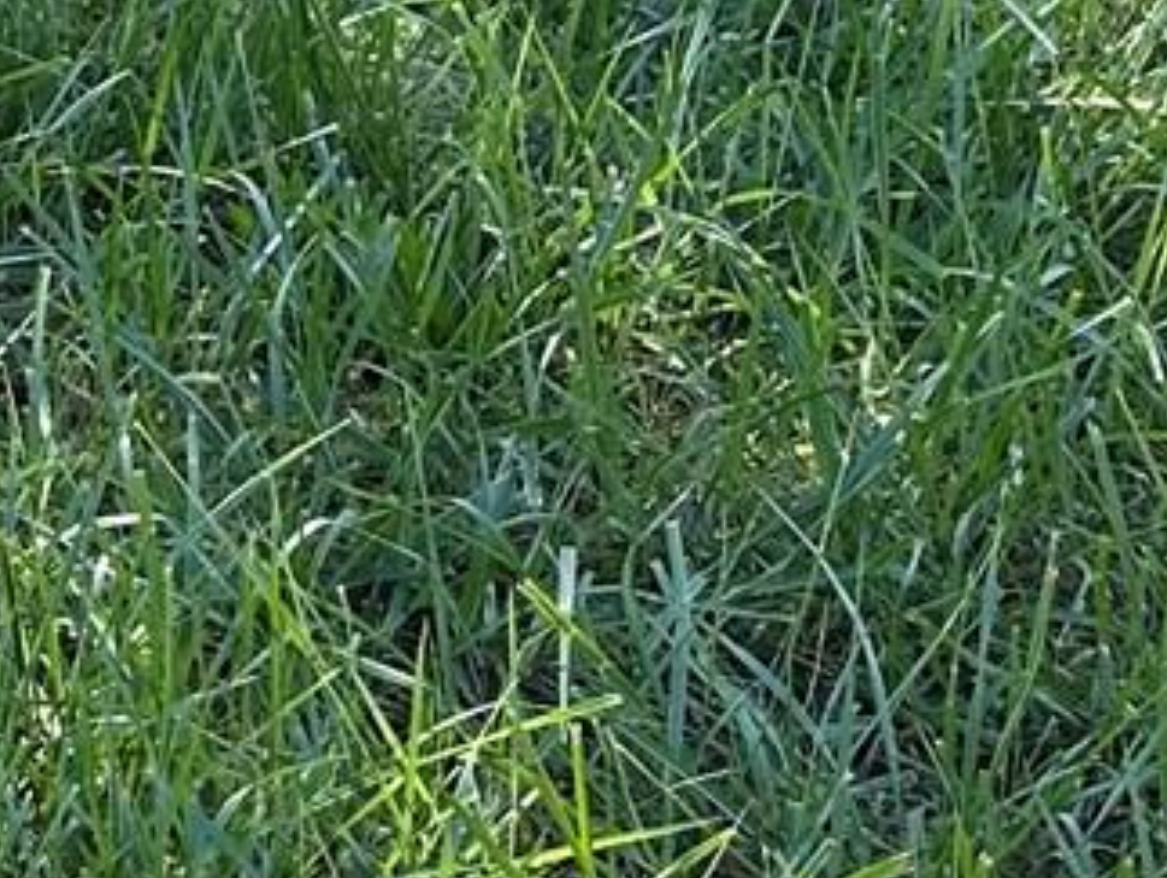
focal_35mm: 152
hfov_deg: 11.6
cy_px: -759
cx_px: -1225
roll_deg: +0.5
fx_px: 5130
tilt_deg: -12.5
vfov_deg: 9.3
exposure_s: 1/484
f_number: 1.78
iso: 80
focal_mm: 6.86
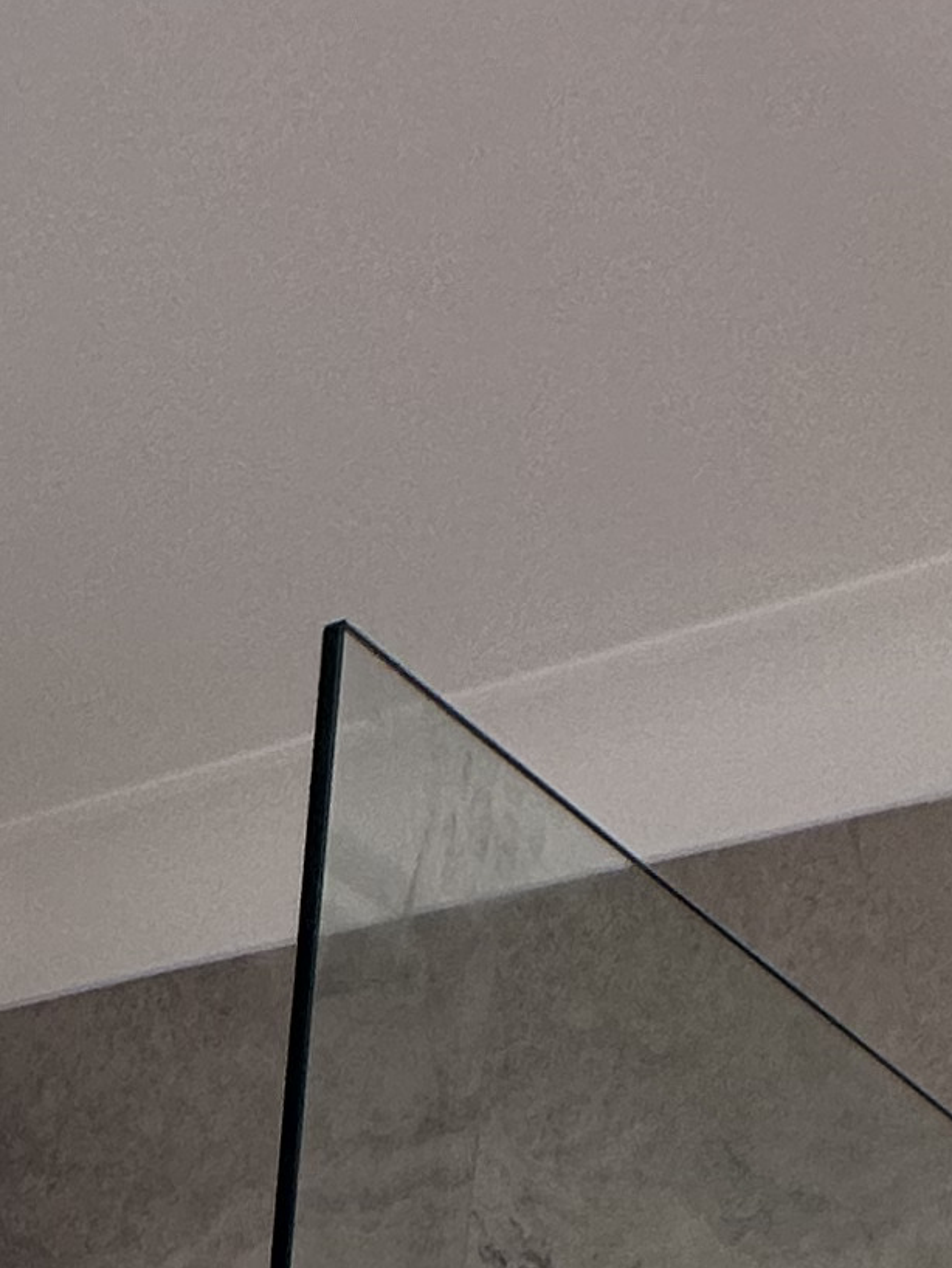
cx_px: 62
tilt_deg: -15.3
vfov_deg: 17.4
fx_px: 2529
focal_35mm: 69
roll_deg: -4.2
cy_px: 2686
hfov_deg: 20.8
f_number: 2.2
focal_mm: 2.22
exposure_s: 1/100
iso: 80
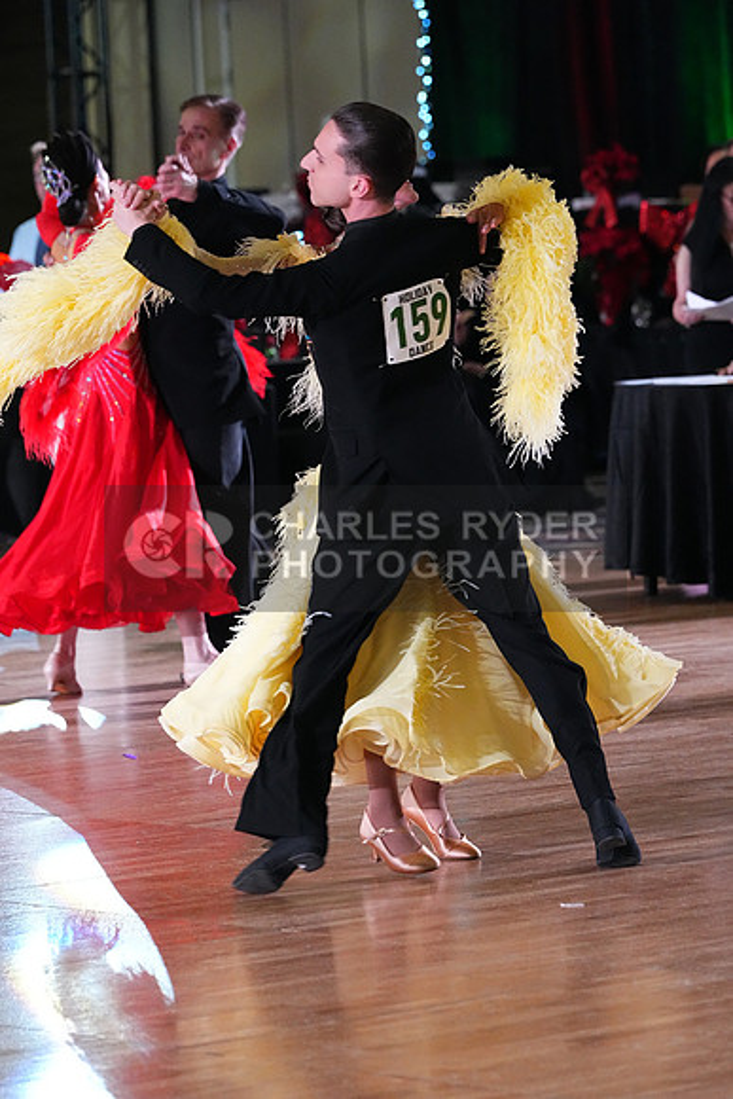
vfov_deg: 11.0
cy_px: 550
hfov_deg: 7.3
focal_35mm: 187
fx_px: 5707
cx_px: 366
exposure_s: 1/400
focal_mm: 187
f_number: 5.6
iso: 10000
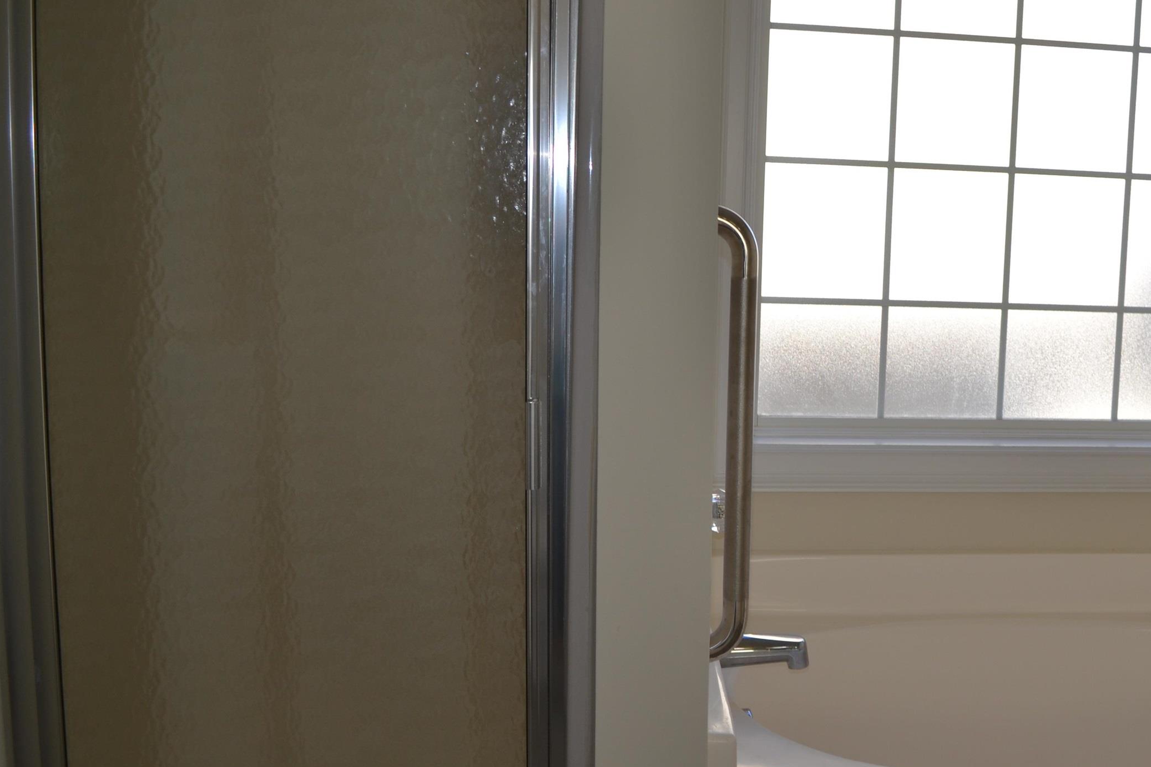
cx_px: 842
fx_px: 1279
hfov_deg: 46.9
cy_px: 355
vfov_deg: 33.4
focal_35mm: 40
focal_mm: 18
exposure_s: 1/200
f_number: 4
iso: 100
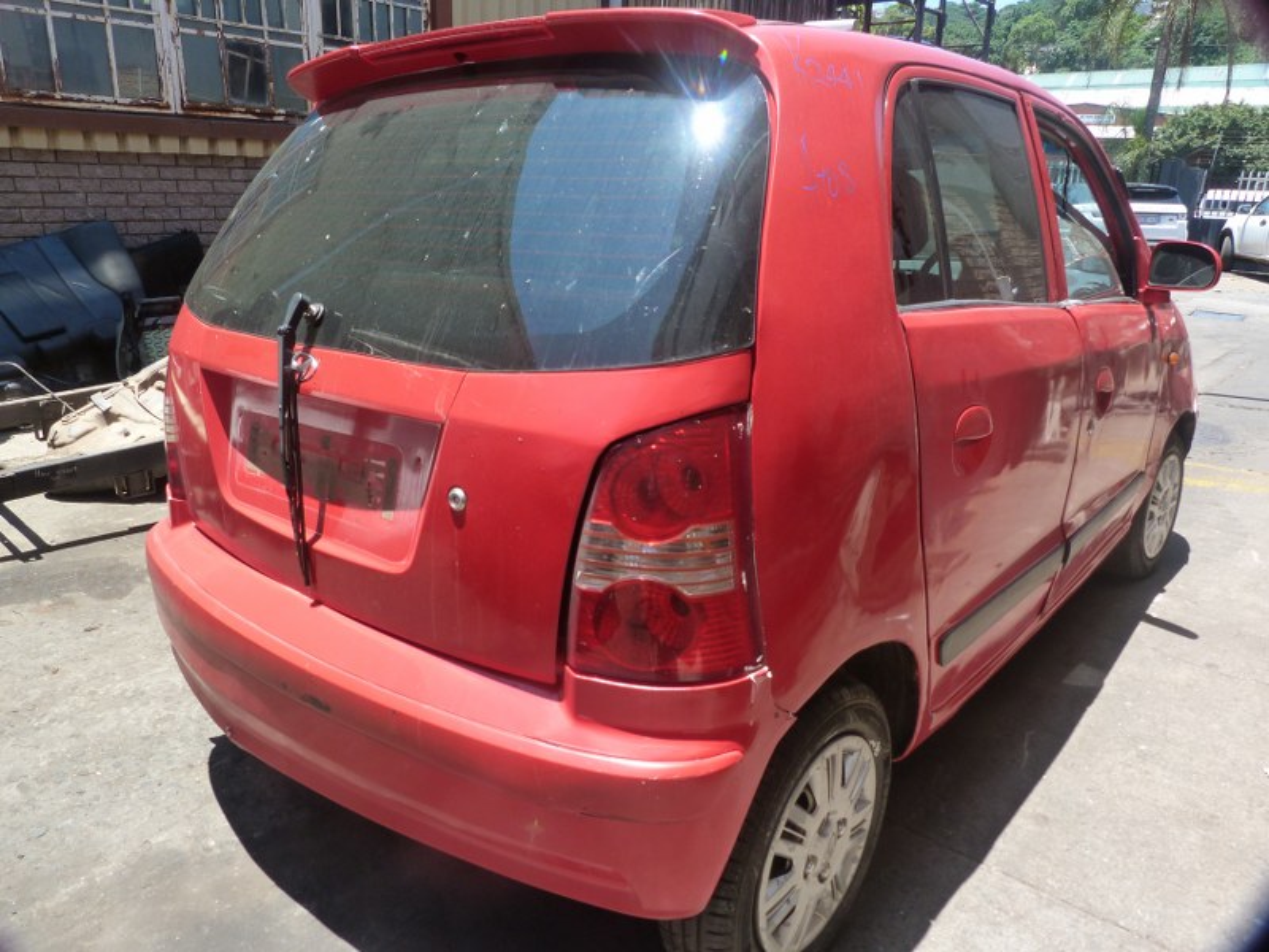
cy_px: 476
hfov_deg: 69.4
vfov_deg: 54.9
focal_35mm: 25
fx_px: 916
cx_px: 634
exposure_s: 1/200
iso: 125
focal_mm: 4.5
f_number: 4
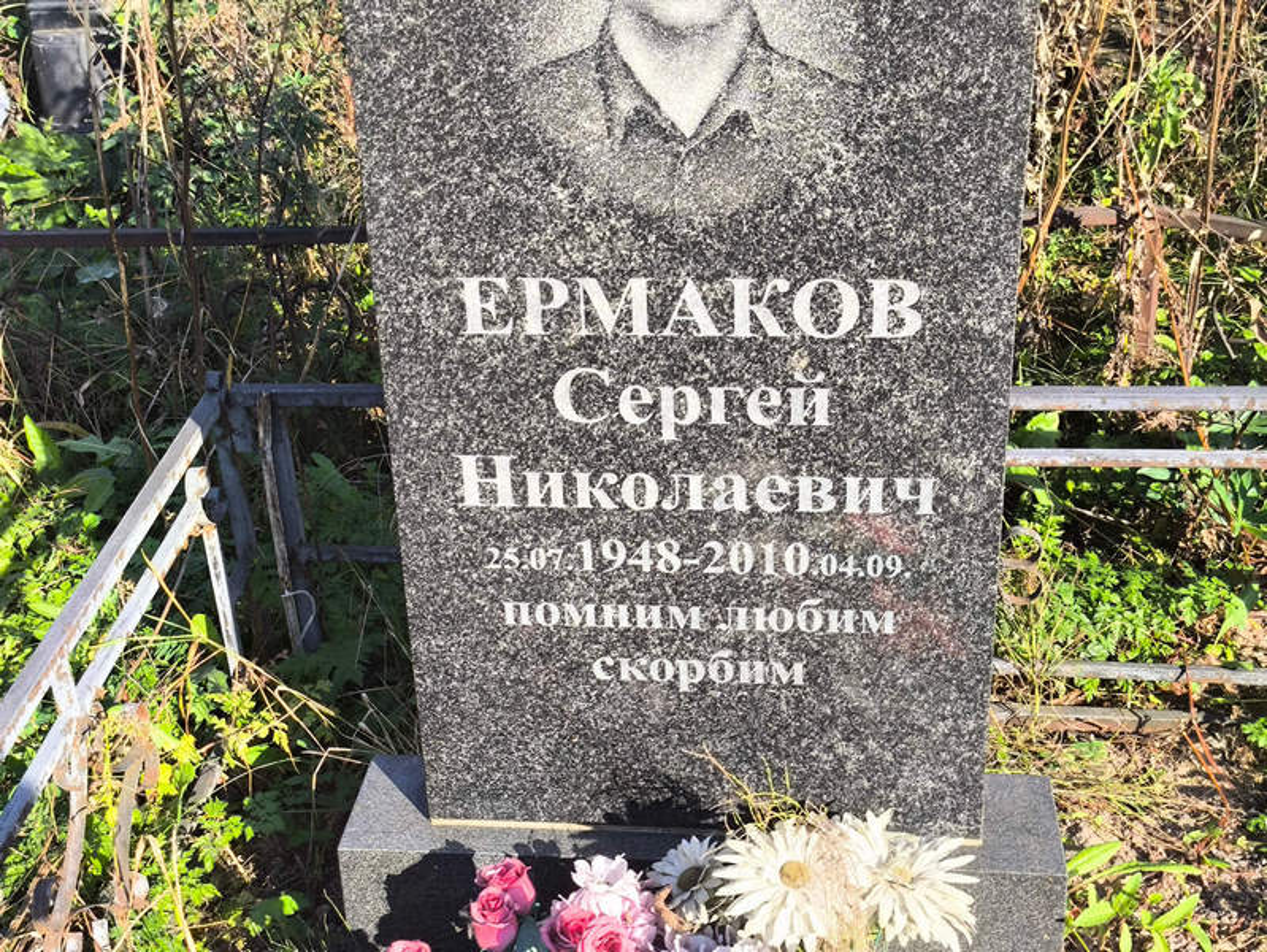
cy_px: 476
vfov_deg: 29.1
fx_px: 1831
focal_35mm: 50
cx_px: 634
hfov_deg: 38.2
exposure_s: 1/515
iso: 50
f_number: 1.7
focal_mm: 4.71
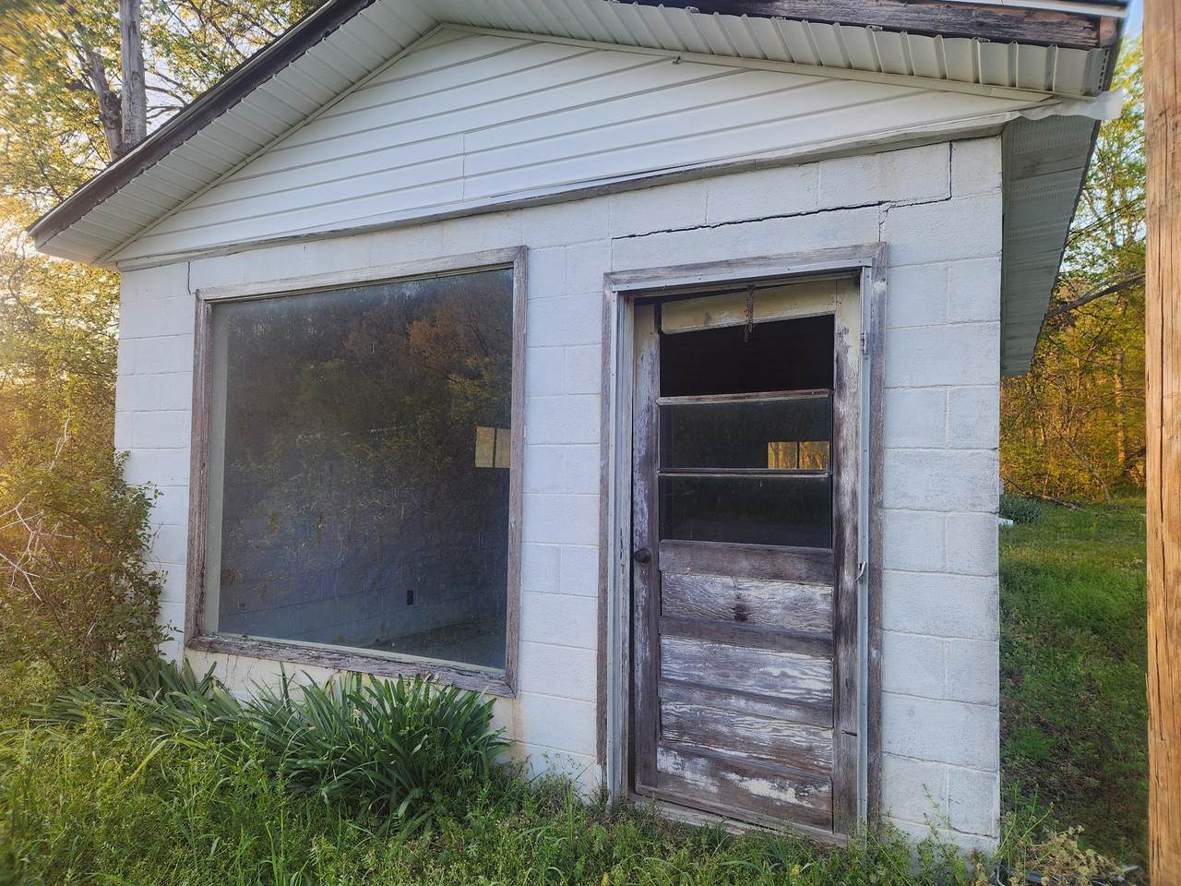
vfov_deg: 58.9
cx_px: 590
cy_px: 443
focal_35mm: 23
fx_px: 785
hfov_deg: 73.9
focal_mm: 6.4
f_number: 1.8
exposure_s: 1/180
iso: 80
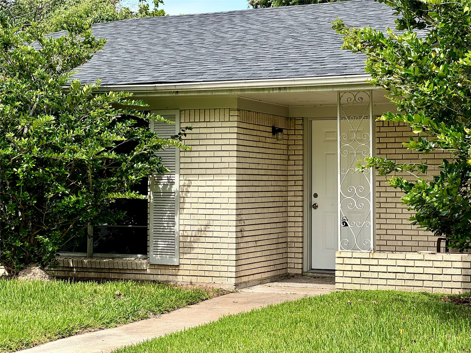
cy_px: 176
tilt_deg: +0.8
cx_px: 236
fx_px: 1048
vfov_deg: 19.1
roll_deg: -0.7
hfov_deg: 25.3
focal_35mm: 77
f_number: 2.8
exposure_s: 1/395
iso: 25
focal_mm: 9
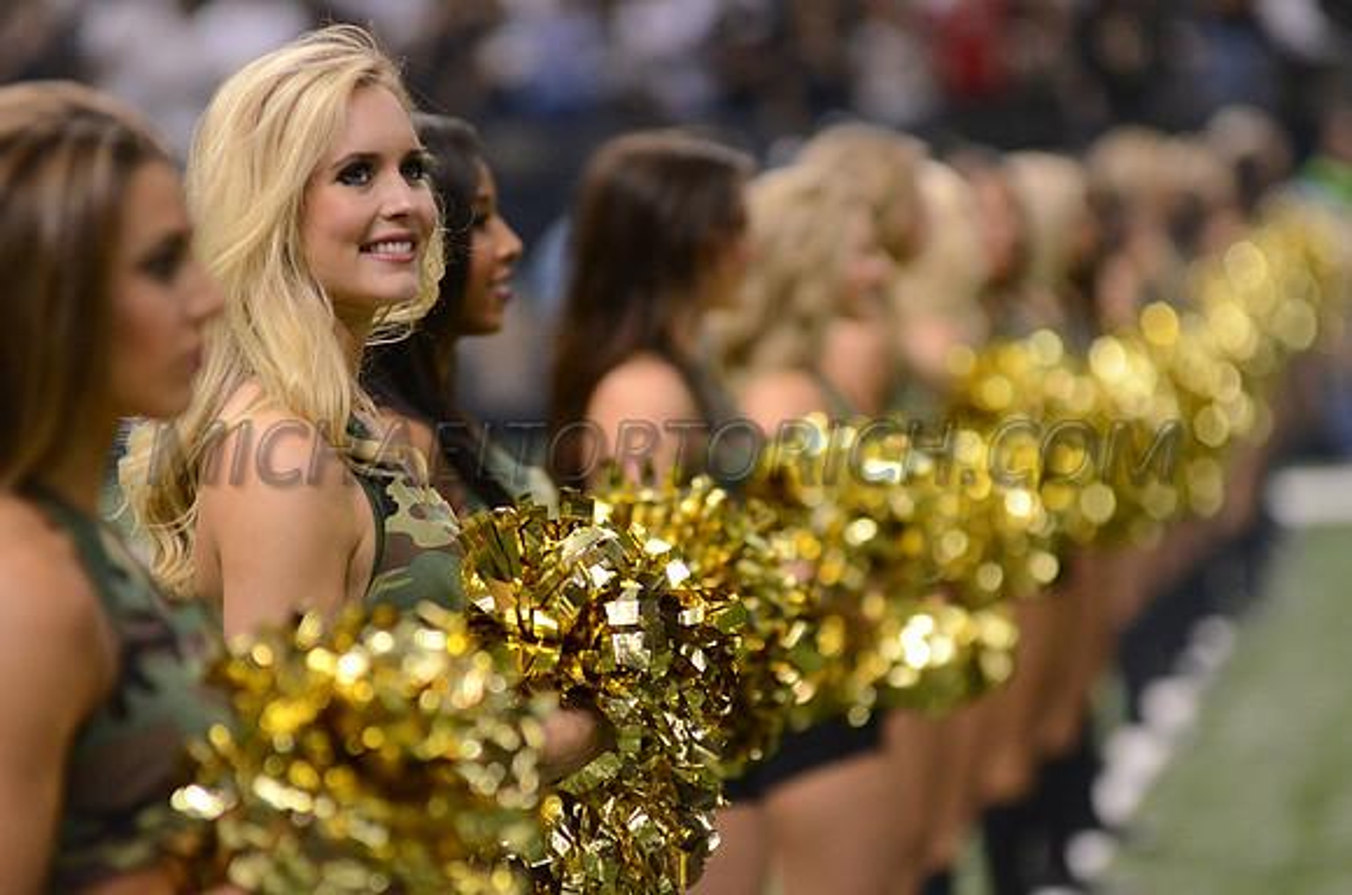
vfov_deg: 4.6
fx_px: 11242
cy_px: 448
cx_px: 676
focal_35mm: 300
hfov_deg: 6.9
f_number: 3.5
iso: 3200
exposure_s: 1/3200
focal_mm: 200
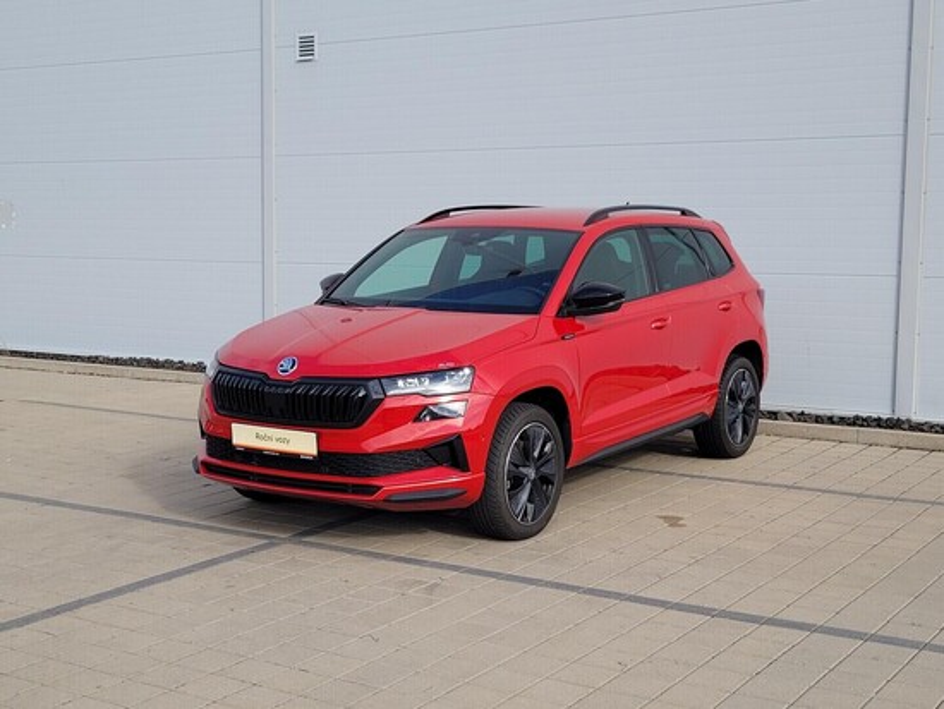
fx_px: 709
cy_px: 354
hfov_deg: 67.3
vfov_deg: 53.1
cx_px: 472
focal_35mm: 26
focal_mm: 5.4
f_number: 1.8
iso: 40
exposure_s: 1/1465
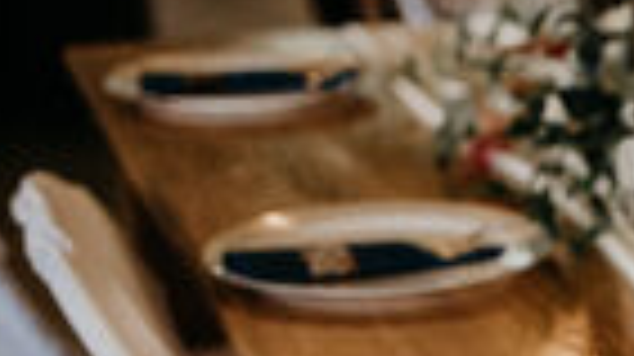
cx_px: 1169
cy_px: 471
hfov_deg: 12.5
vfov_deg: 7.7
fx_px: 2620
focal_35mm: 156
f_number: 1.8
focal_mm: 35
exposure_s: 1/1600
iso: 1250
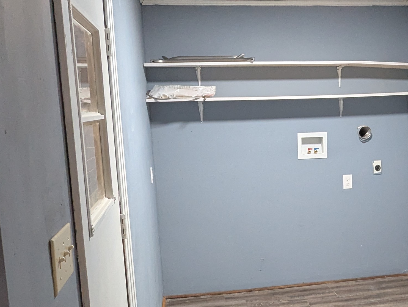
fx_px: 519
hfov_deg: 41.6
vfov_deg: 32.8
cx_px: 307
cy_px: 191
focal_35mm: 44
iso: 401
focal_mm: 2.35
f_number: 2.2
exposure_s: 1/40
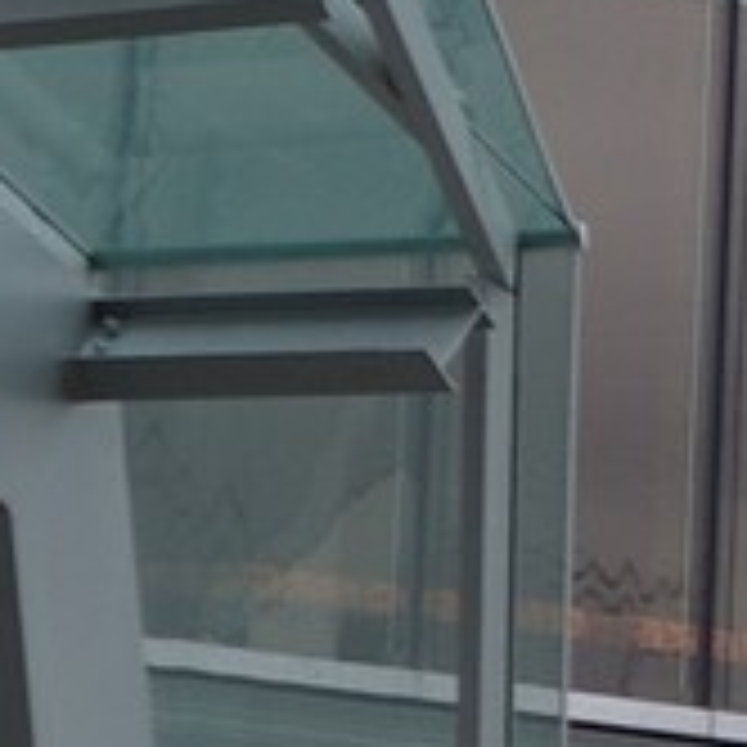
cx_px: -1426
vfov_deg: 3.8
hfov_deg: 3.7
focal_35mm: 466
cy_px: 166
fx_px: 11388
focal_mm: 45
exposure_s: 1/125
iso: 200
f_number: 6.7
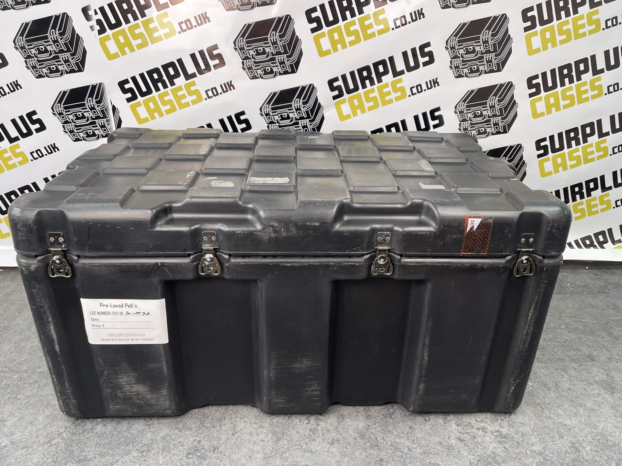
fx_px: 449
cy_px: 233
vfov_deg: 54.9
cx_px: 311
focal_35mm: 25
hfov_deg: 69.4
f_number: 1.6
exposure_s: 1/100
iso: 80
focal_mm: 5.1
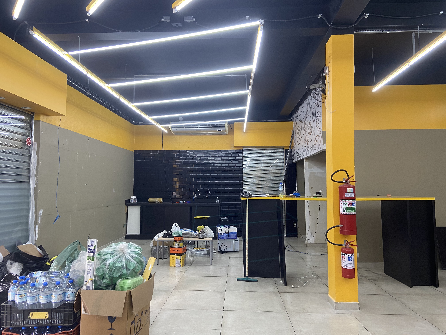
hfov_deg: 67.3
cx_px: 223
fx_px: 335
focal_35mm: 26
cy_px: 168
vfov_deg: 53.1
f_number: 1.8
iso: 80
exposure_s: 1/60
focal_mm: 4.25
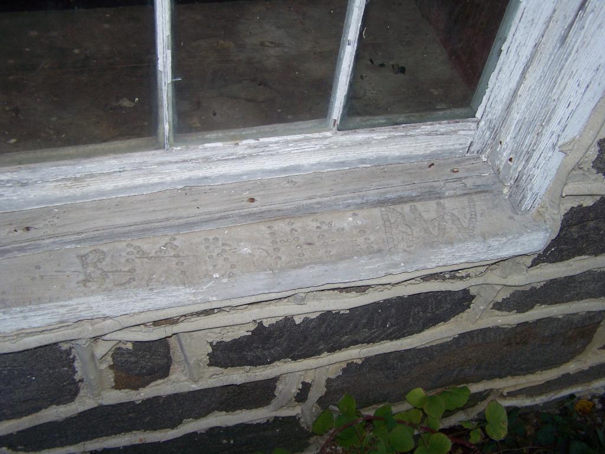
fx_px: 664
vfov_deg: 37.7
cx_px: 302
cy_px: 227
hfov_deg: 49.0
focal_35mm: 38
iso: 80
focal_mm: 6.3
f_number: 2.8
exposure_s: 1/60
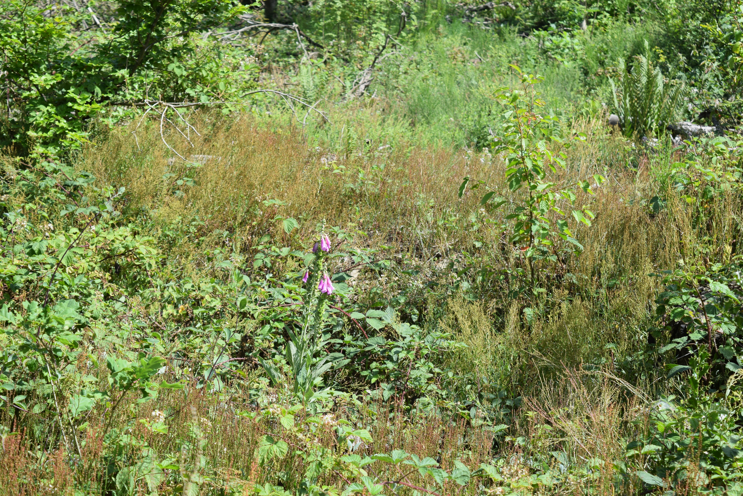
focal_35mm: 82
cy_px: 248
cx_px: 372
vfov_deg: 16.6
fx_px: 1703
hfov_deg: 24.6
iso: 220
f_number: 8
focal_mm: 55
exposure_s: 1/250
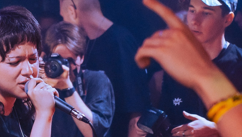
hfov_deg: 16.5
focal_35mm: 128
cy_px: 66
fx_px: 822
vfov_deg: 9.5
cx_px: 9
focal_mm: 25
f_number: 1.7
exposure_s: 1/160
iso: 1600
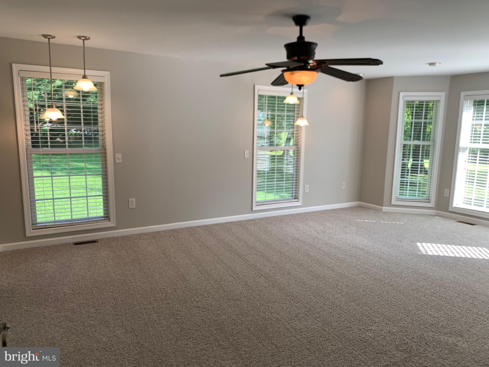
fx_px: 367
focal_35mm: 26
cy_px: 184
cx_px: 244
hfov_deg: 67.3
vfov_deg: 53.1
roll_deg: -0.9
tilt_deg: -9.7
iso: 32
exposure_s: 1/120
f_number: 1.8
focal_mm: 4.25
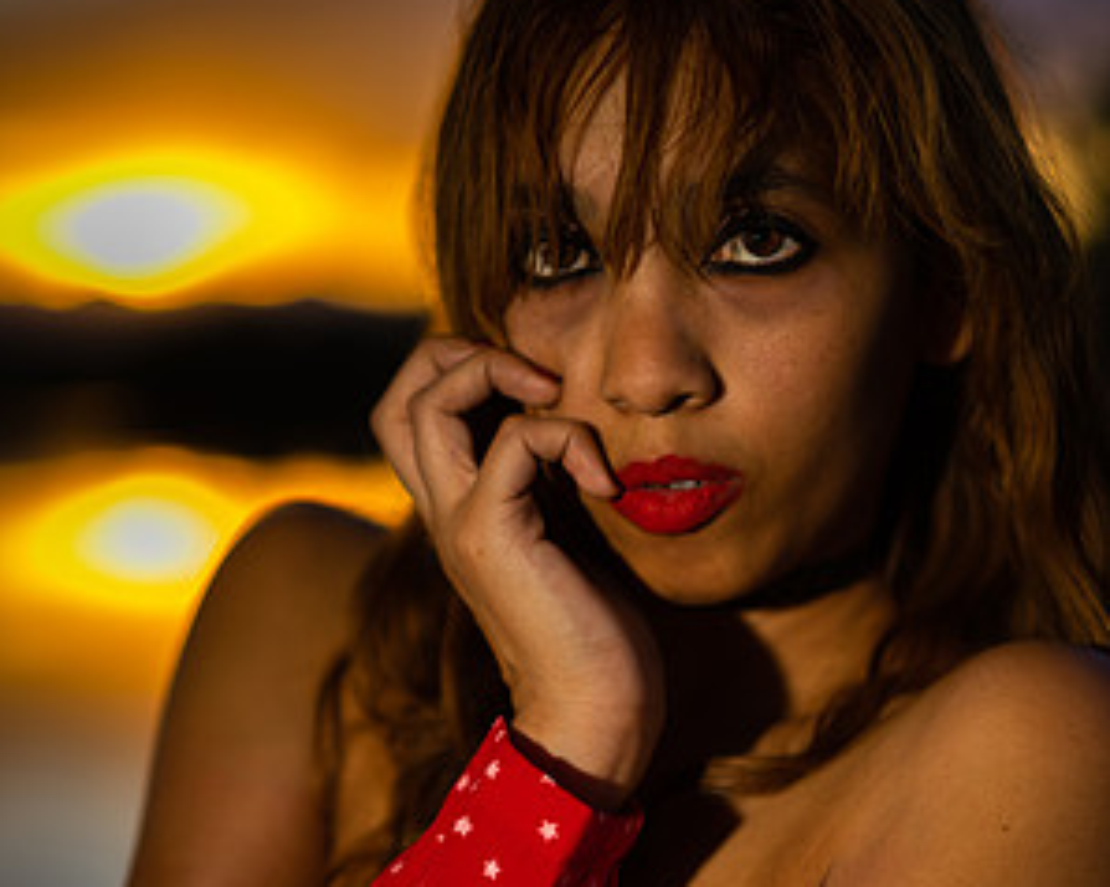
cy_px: 604
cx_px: 555
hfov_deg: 24.5
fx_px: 2561
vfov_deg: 19.6
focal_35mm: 78
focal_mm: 55
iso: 64
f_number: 1.8
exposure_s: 1/800
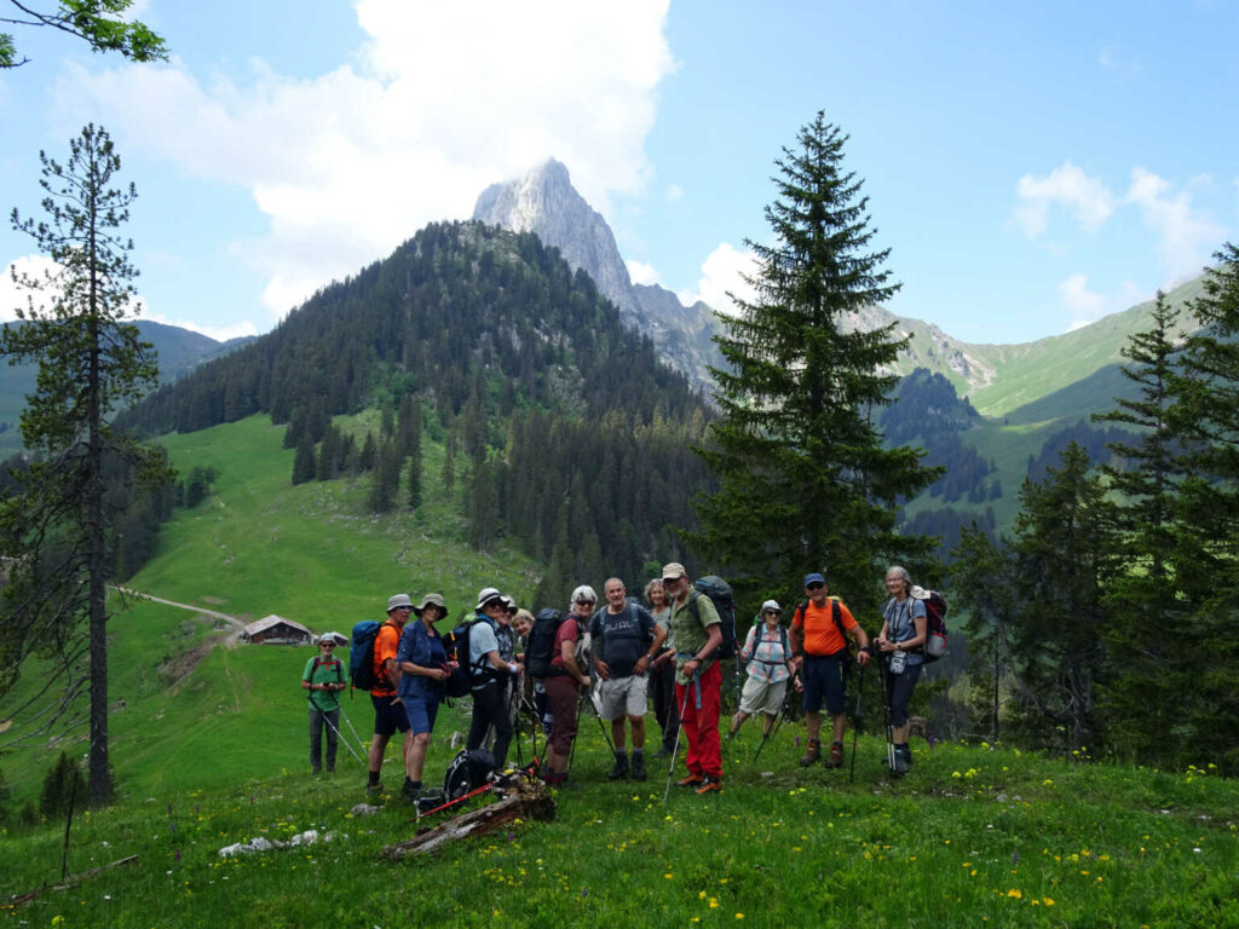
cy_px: 464
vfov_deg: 42.9
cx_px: 620
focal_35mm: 33
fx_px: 1181
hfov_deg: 55.4
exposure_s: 1/320
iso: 80
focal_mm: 5.61
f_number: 4
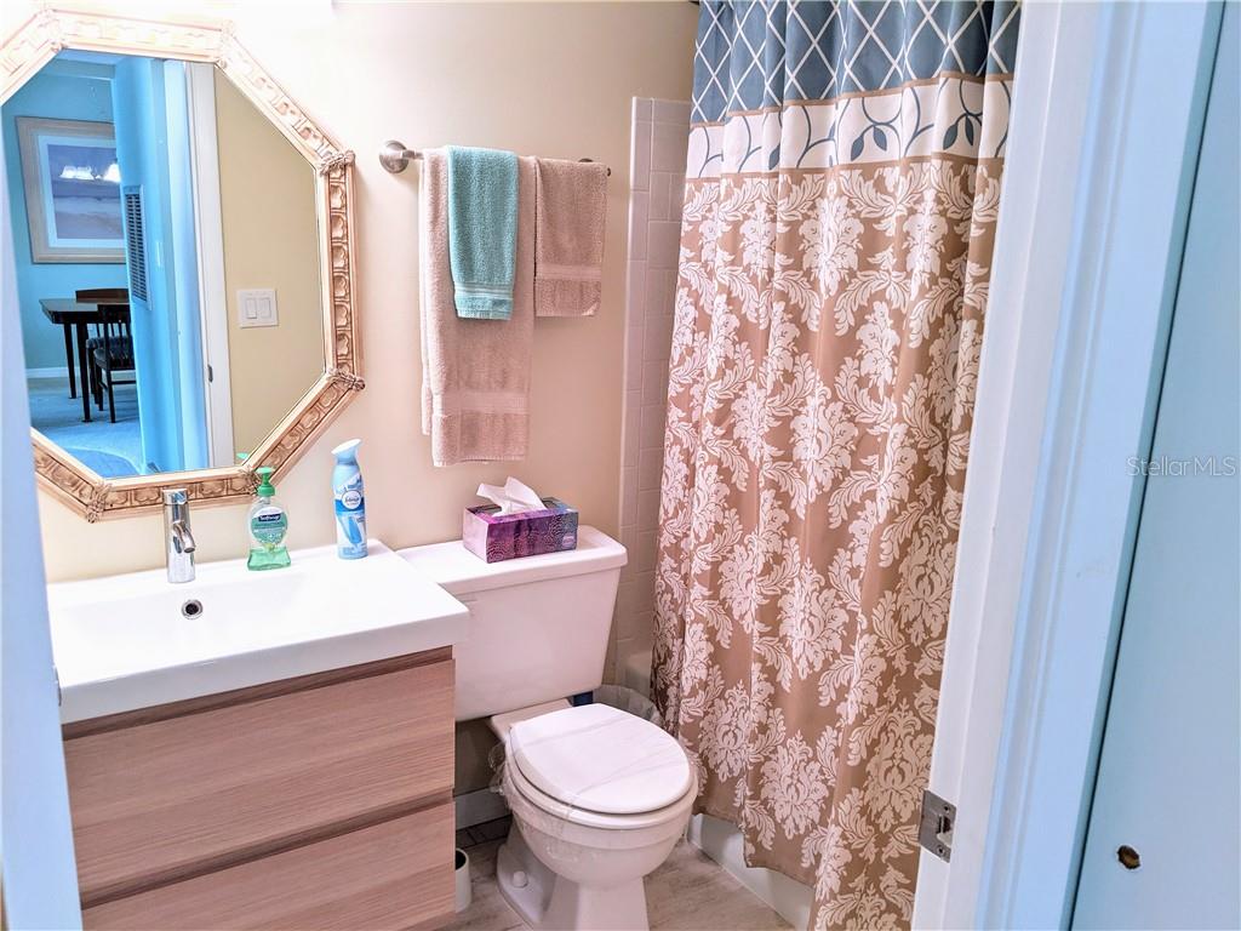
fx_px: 968
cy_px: 466
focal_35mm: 27
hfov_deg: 65.3
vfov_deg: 51.4
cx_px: 620
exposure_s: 1/40
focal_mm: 4.44
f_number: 1.8
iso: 39
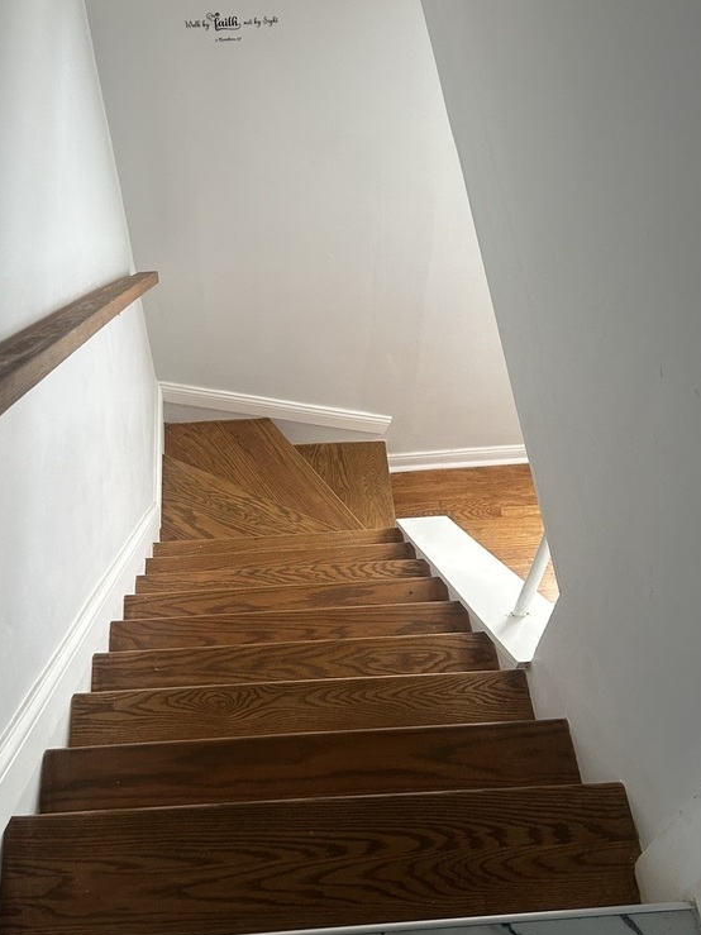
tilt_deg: -57.9
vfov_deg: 48.8
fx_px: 1026
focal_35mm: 38
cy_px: 550
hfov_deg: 37.6
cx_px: 281
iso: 125
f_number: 1.5
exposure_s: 1/60
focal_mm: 5.7
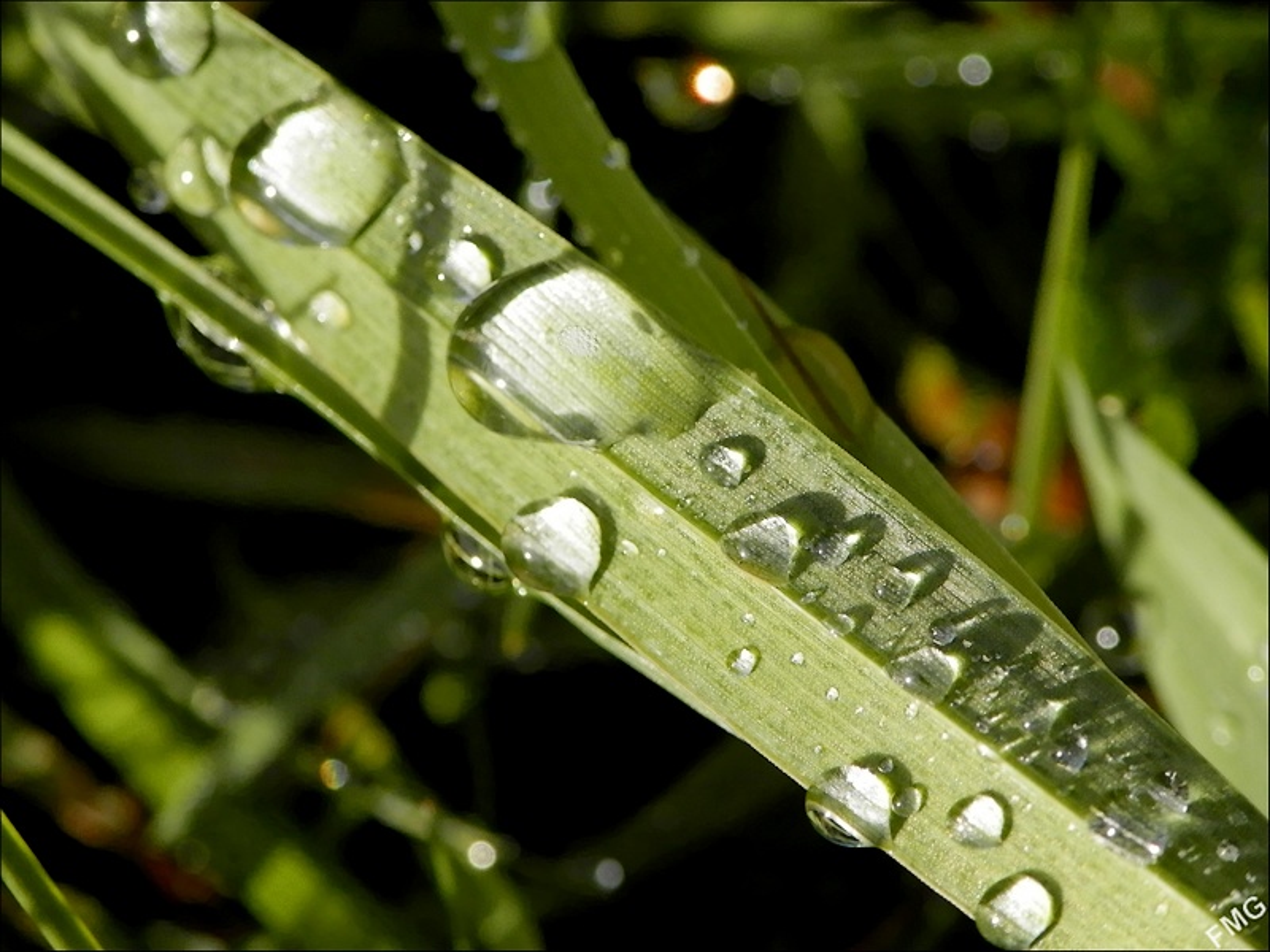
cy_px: 476
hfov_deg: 12.9
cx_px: 635
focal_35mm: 153
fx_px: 5613
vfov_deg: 9.7
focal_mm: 27.4
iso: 400
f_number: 13.9
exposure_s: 1/160
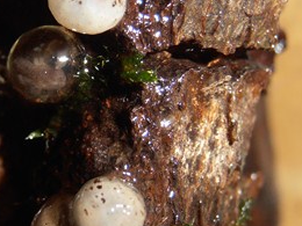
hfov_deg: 20.9
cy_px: 90
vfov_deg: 16.2
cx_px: 3
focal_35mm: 91
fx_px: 794
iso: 125
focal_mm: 6.61
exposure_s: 1/40
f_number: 3.9
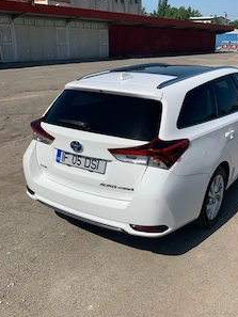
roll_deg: -0.7
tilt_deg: -16.7
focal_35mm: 35
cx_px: 157
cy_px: 157
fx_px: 321
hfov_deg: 40.3
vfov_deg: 52.6
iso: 25
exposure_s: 1/4464
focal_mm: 4.25
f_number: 1.8
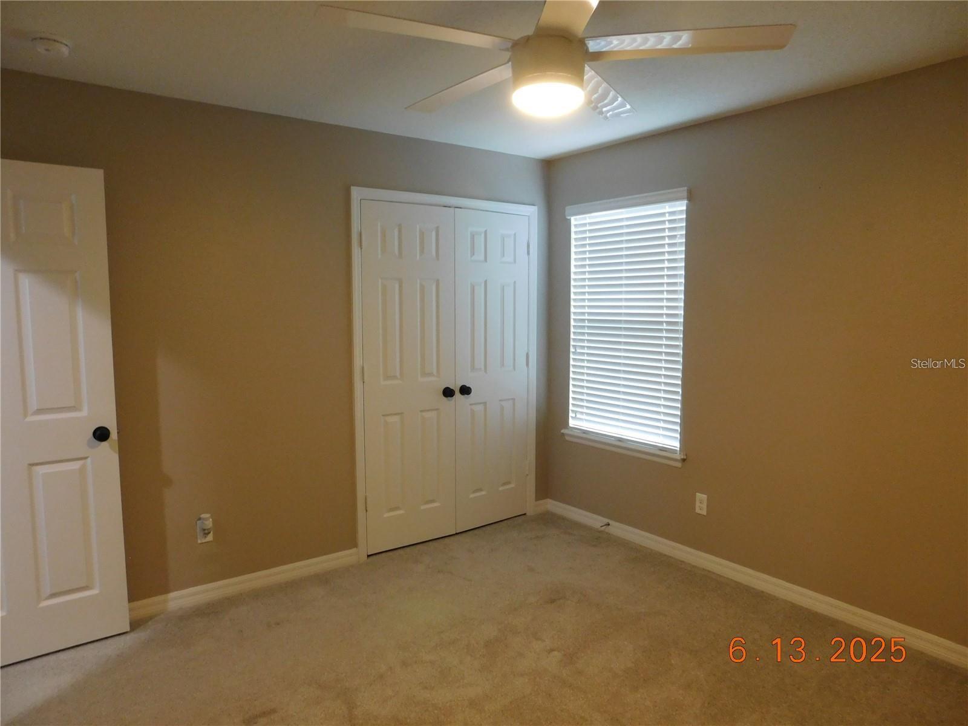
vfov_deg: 58.9
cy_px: 363
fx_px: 643
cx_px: 484
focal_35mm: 23
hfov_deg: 73.9
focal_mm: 4
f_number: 3
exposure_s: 1/30
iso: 320
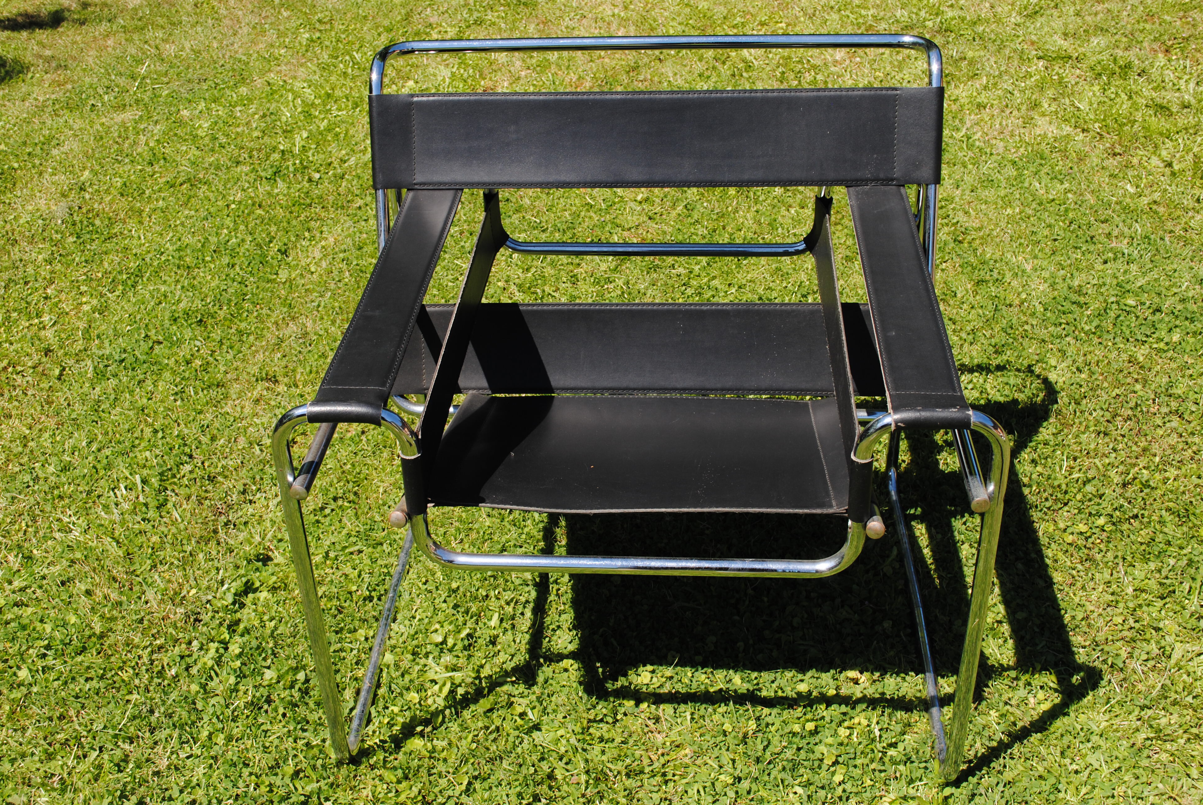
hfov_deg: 49.5
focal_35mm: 39
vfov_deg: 34.3
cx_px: 602
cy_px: 402
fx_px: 1305
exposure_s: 1/200
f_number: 7.1
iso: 100
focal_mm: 26
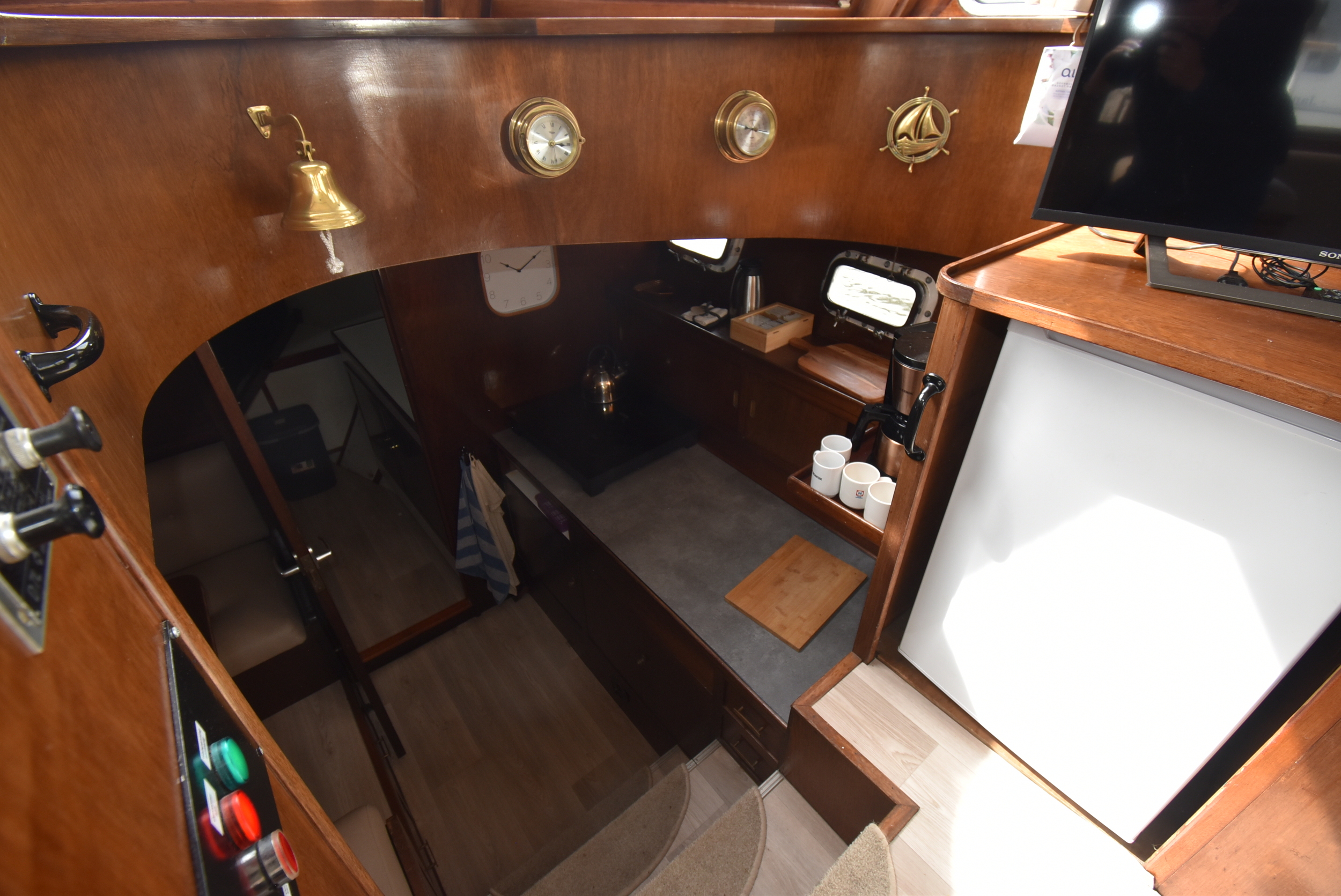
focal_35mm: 15
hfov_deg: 100.3
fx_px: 559
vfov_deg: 77.4
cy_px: 448
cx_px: 670
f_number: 5.6
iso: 360
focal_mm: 10
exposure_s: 1/125
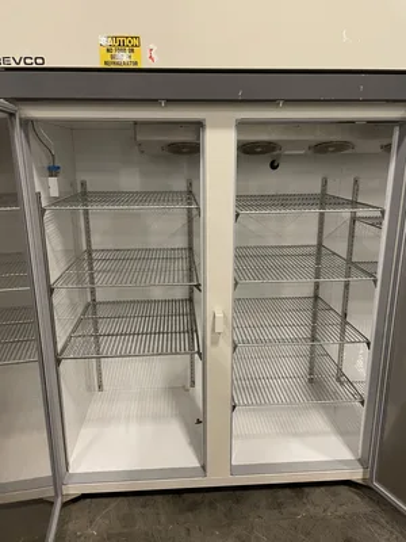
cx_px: 203
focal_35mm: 26
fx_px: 407
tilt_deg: -15.9
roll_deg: +0.8
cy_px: 271
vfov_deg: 67.3
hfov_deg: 53.1
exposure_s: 1/60
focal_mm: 4.2
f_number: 1.6
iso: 320
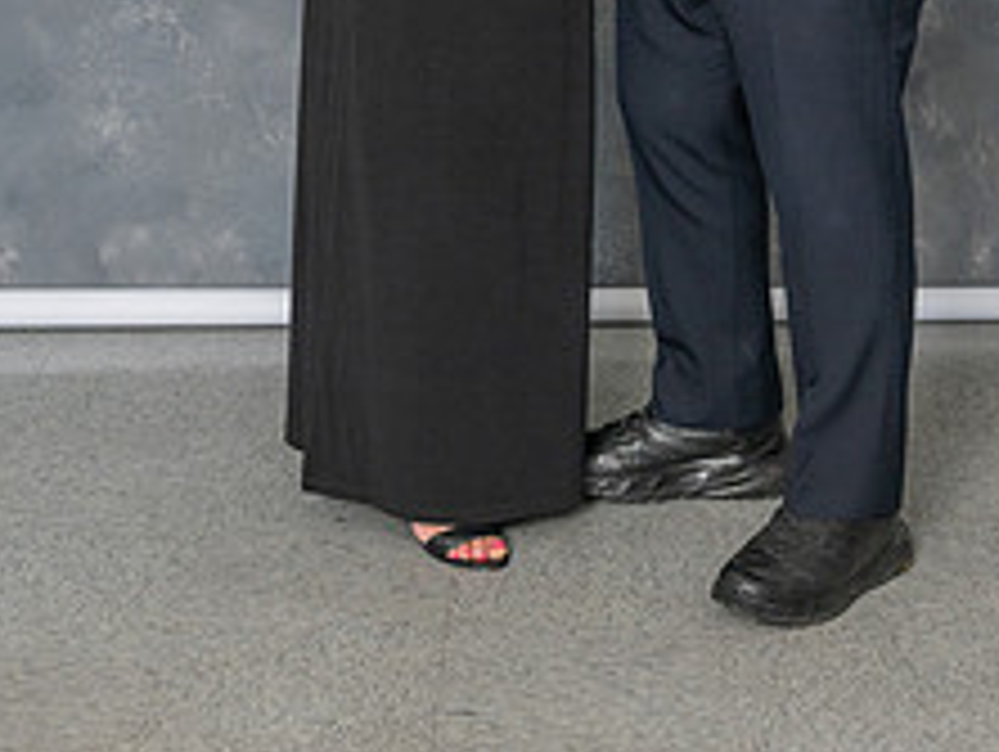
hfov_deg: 19.0
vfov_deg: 13.8
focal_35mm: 103
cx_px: 646
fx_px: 2976
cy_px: -233
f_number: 5.6
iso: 200
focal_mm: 30
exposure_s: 1/200
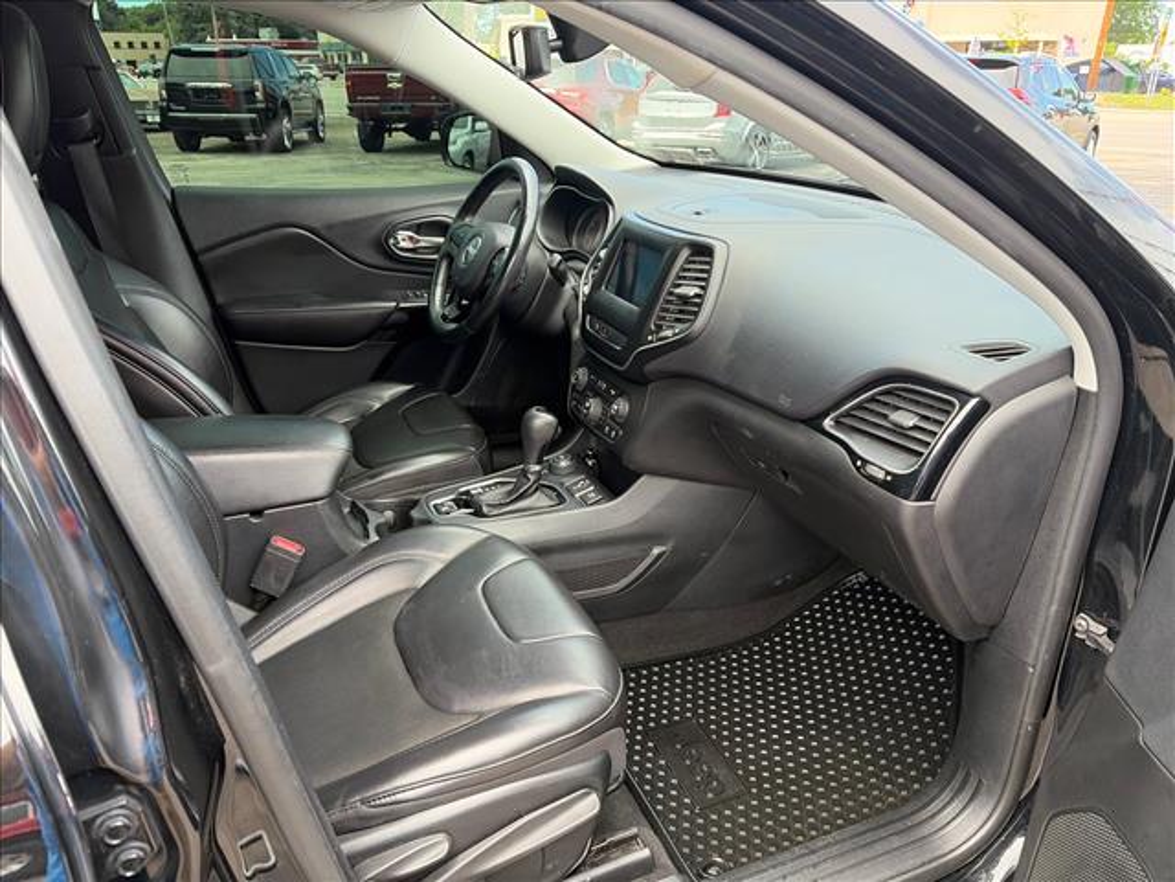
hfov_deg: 67.3
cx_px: 588
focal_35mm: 26
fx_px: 883
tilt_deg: -23.2
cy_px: 441
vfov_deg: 53.1
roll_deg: +0.8
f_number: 1.6
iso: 64
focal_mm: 5.96
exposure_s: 1/198
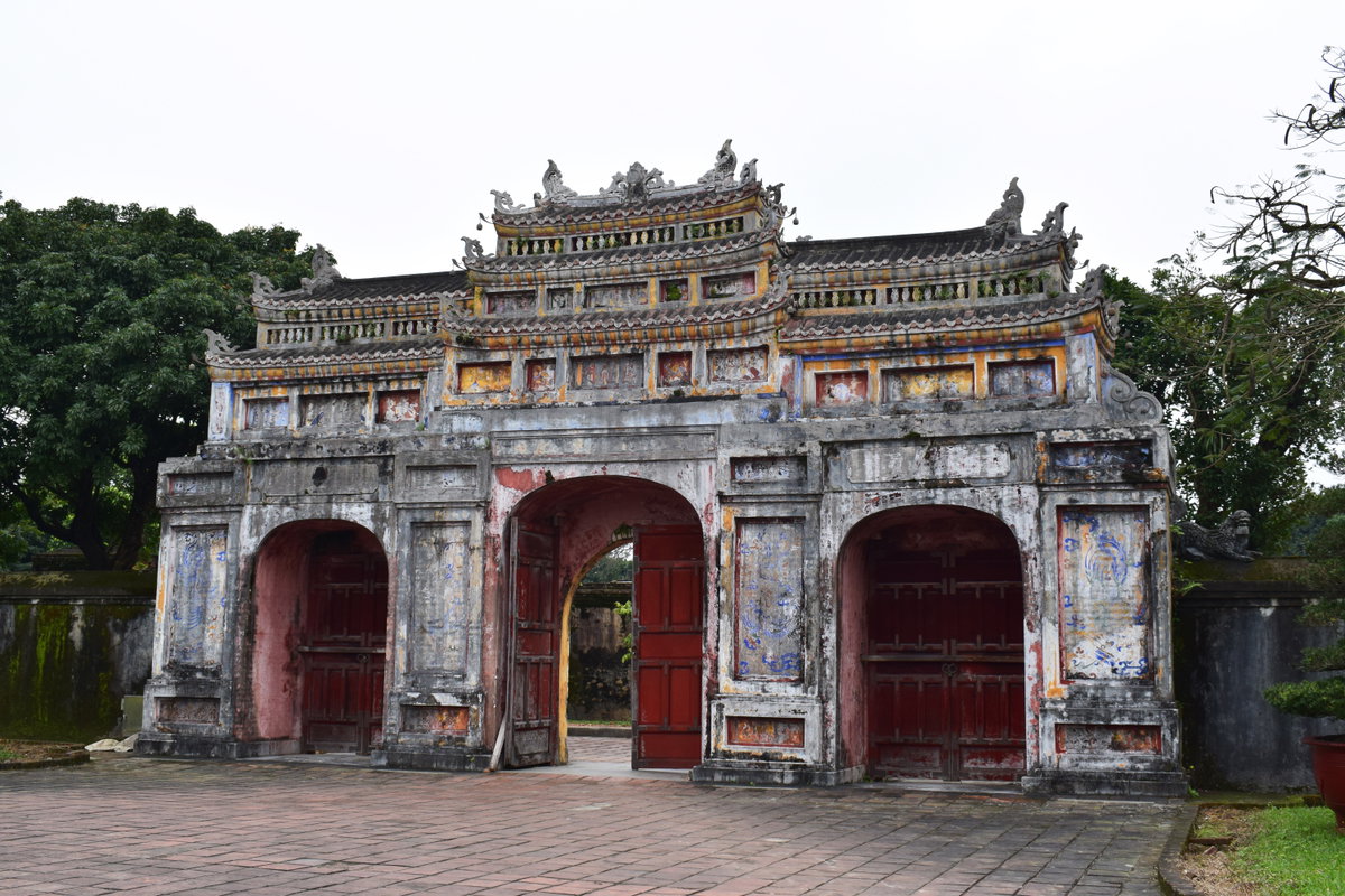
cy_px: 448
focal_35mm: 39
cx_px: 672
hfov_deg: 49.6
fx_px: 1457
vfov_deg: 34.2
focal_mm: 26
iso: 400
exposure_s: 1/400
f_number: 11
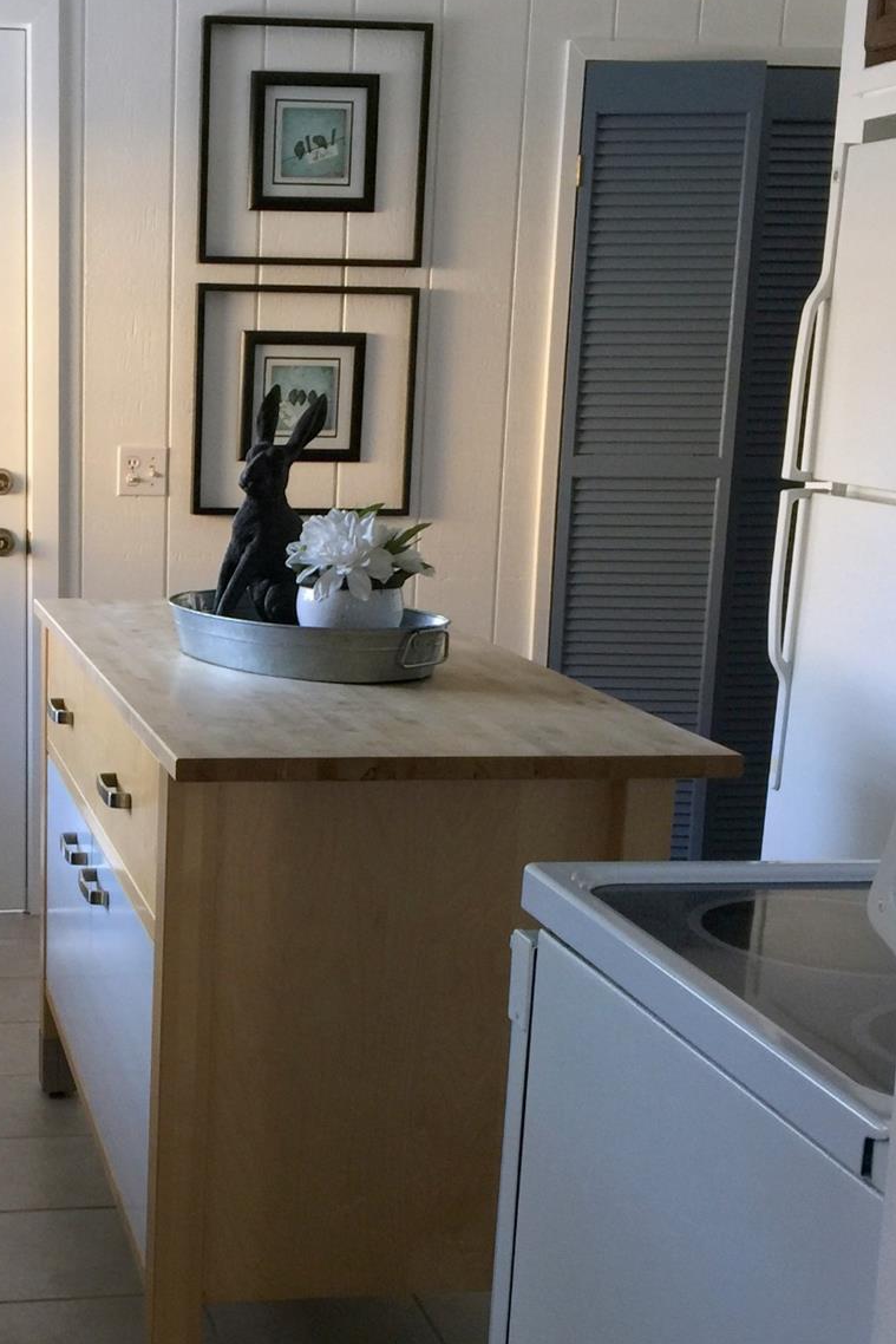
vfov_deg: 37.3
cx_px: 102
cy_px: 826
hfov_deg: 24.8
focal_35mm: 53
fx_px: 1978
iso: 40
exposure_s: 1/15
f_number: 2.2
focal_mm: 4.15
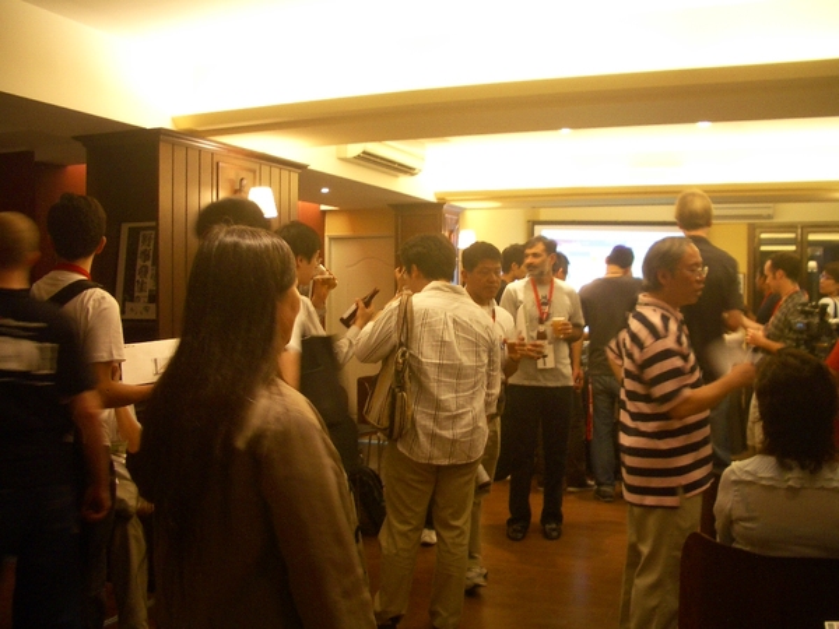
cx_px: 420
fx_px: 848
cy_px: 314
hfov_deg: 52.6
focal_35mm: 35
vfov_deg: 40.7
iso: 100
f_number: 2.6
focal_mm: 5.8
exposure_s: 1/13
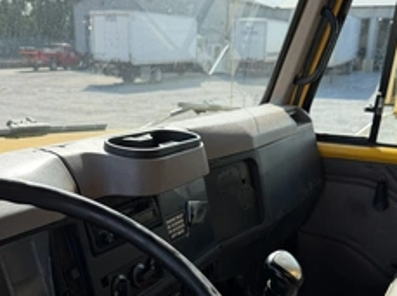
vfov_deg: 33.3
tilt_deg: -19.5
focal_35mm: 42
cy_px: 234
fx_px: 481
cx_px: 201
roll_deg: -1.0
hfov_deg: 44.9
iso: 80
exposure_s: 1/1361
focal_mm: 6.76
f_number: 1.78
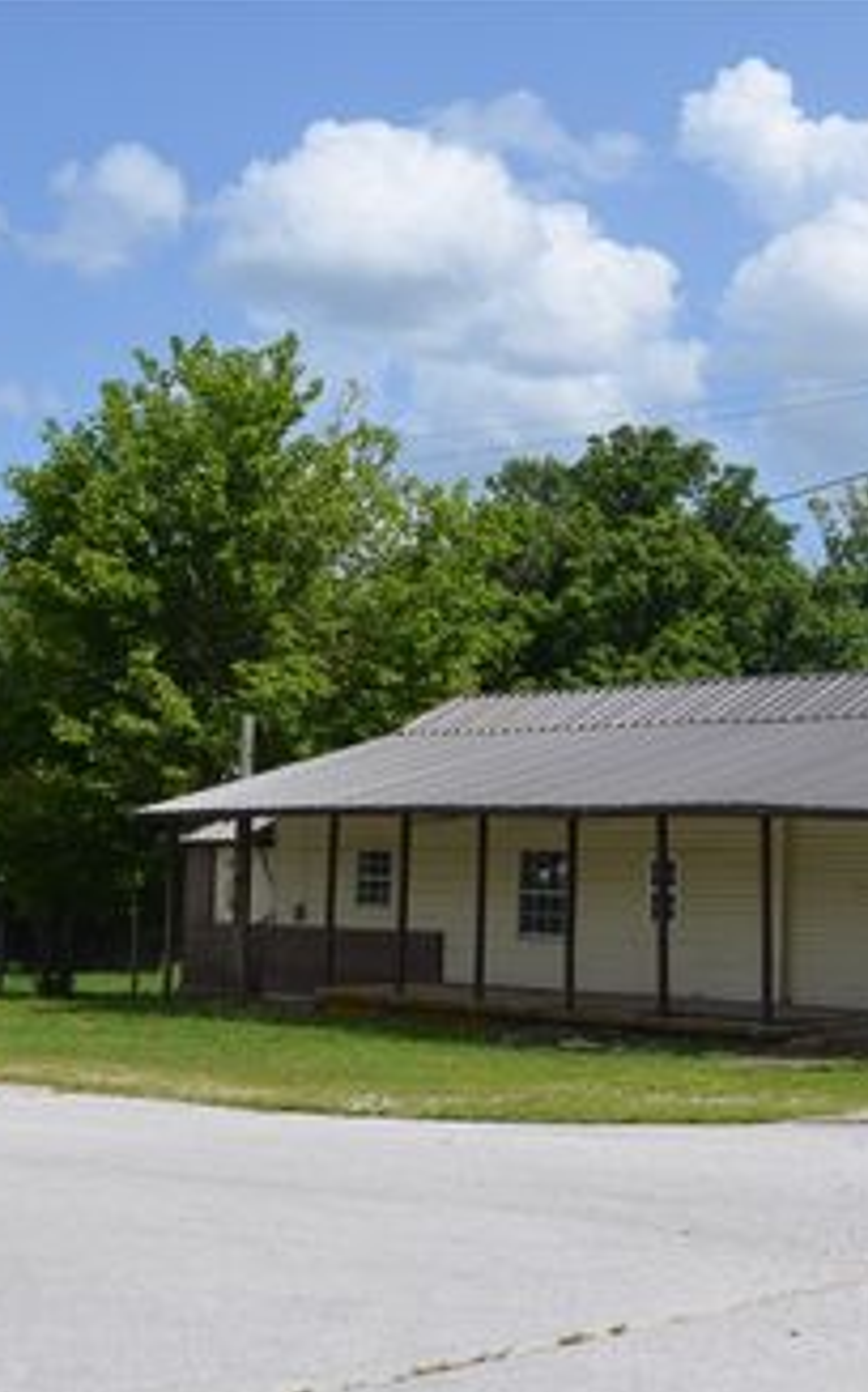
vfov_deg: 36.3
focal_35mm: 56
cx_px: 936
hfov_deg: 22.0
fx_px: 2122
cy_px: 700
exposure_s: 1/320
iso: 100
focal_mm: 24
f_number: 9
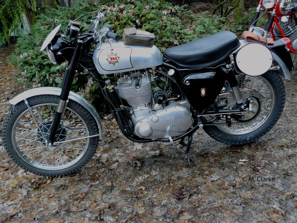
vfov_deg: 39.7
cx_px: 148
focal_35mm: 36
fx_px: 309
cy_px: 112
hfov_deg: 51.4
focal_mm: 6
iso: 200
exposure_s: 1/25
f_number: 2.8
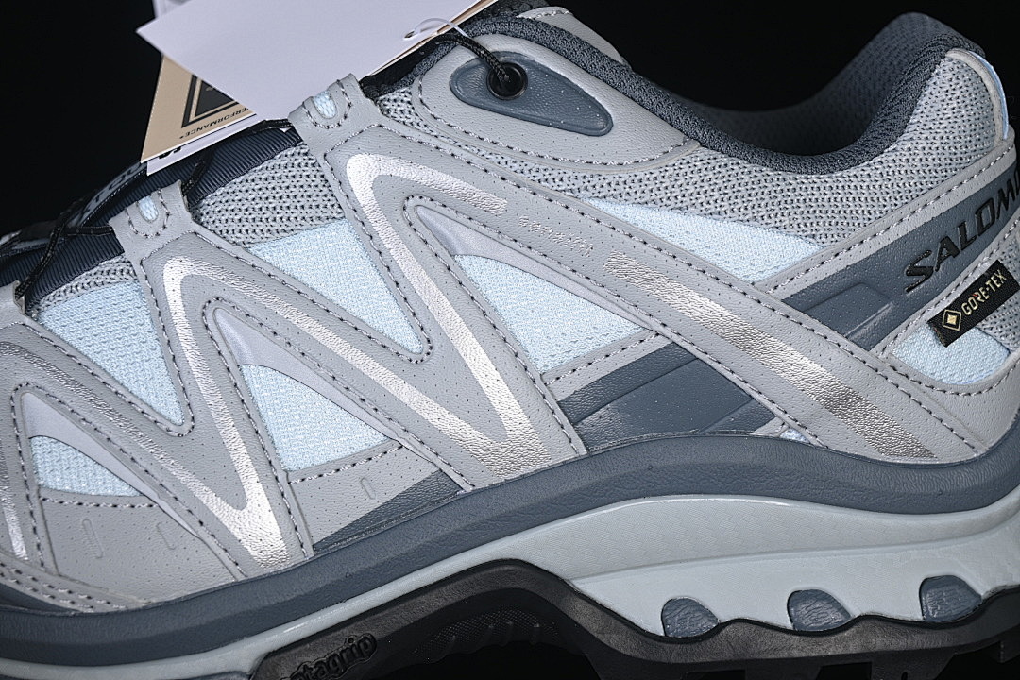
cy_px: 340
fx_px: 2125
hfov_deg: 27.0
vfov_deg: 18.2
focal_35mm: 75
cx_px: 510
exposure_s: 1/80
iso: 160
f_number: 7.1
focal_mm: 50
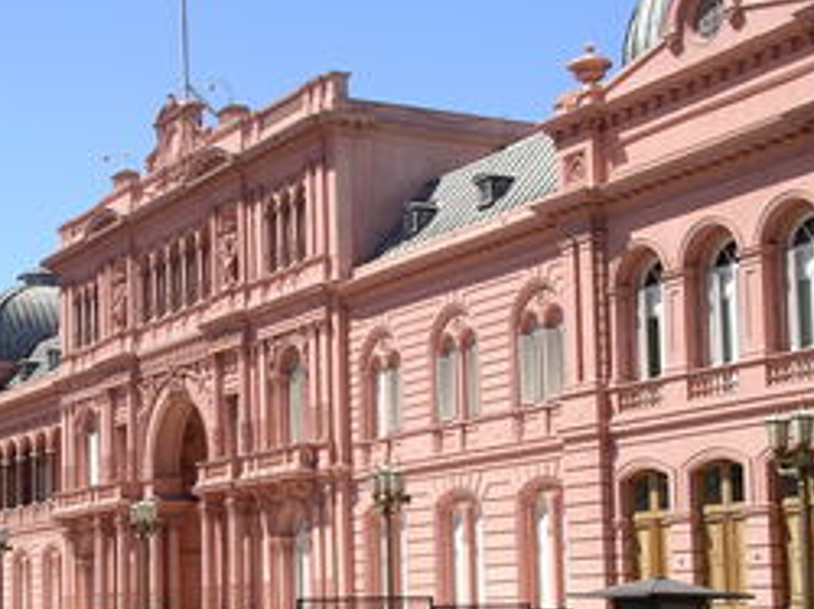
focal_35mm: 81
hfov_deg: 23.9
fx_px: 1903
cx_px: 226
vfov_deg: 18.1
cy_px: 443
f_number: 4.8
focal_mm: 10.9
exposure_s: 1/409
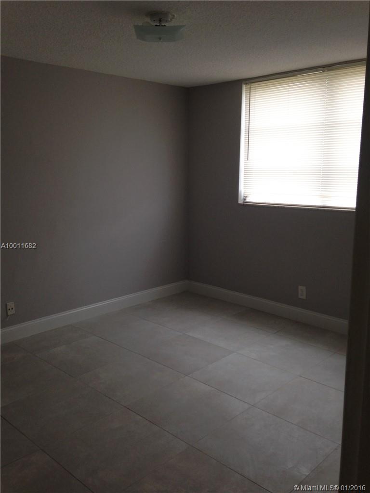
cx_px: 185
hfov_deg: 42.9
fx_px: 470
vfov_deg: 55.4
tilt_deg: -5.3
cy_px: 246
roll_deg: -2.7
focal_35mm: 33
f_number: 2.4
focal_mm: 4.12
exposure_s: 1/20
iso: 50
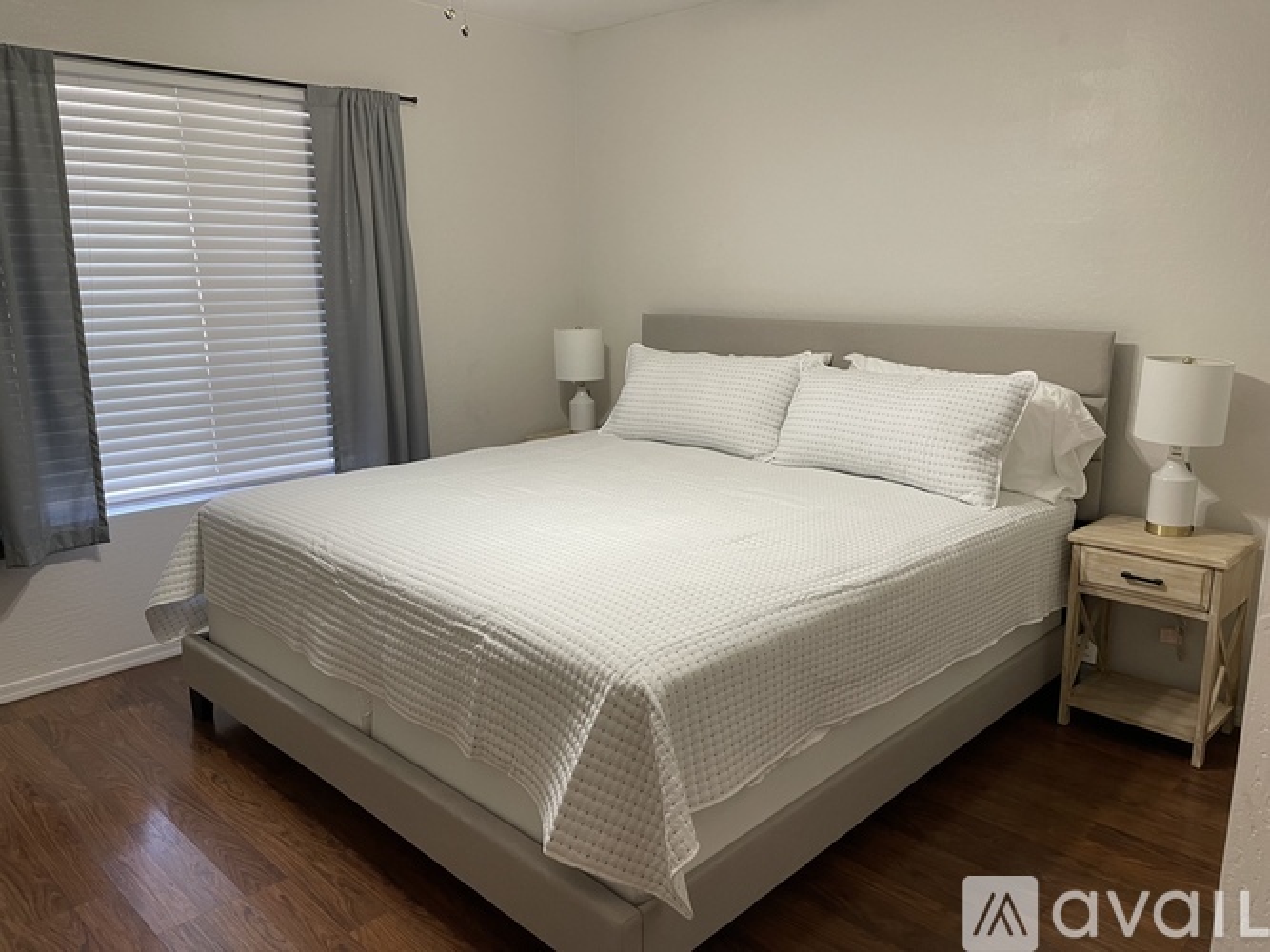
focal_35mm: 26
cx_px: 635
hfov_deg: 67.3
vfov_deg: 53.0
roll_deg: +0.6
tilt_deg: -12.3
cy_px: 476
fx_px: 954
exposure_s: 1/60
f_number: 1.6
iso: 100
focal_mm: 4.2
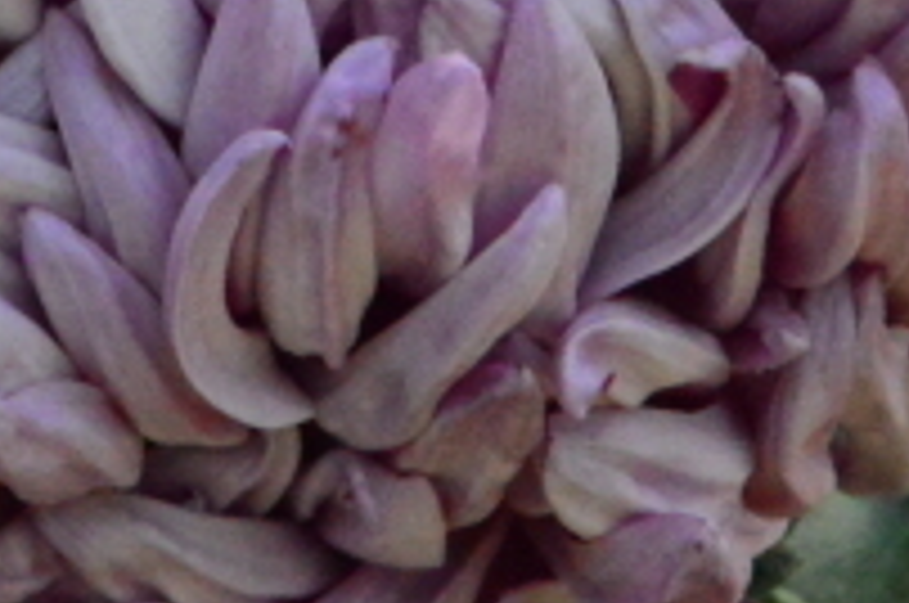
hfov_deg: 2.7
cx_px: 140
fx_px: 19185
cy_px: -290
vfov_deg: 1.8
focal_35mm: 761
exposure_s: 1/250
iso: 4500
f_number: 22
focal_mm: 100
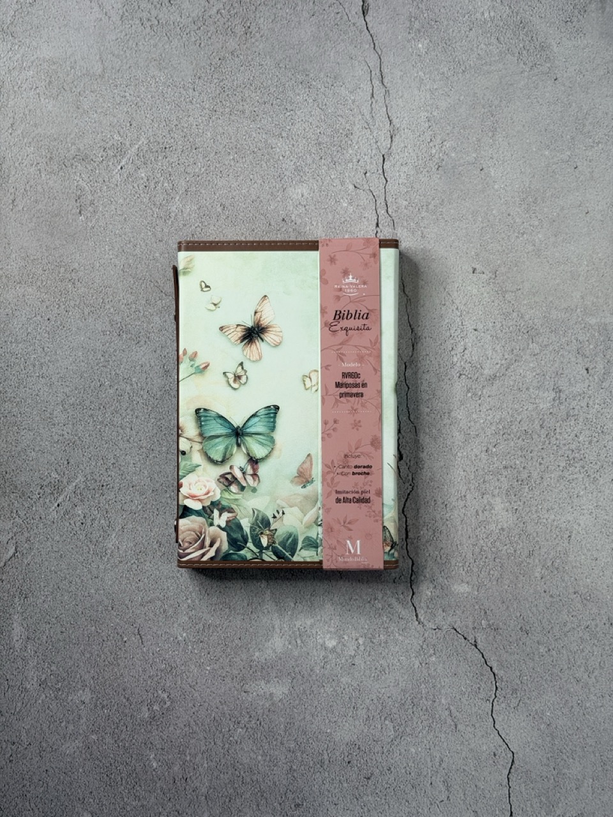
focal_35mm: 48
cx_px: 306
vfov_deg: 39.7
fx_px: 1133
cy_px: 408
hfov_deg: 30.3
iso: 64
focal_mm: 6.76
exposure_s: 1/122
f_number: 1.78
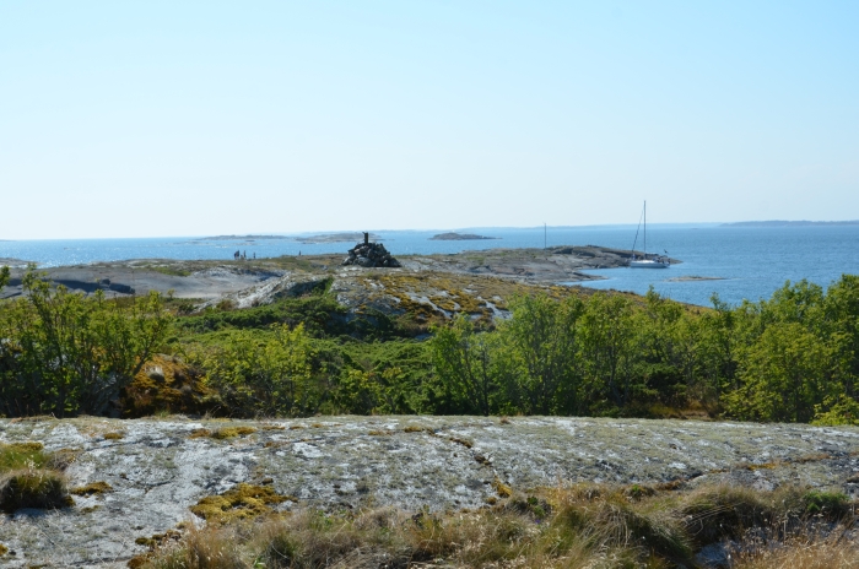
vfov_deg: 21.5
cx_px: 430
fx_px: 1500
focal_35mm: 63
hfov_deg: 31.9
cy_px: 284
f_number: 8
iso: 110
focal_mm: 42
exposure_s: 1/250
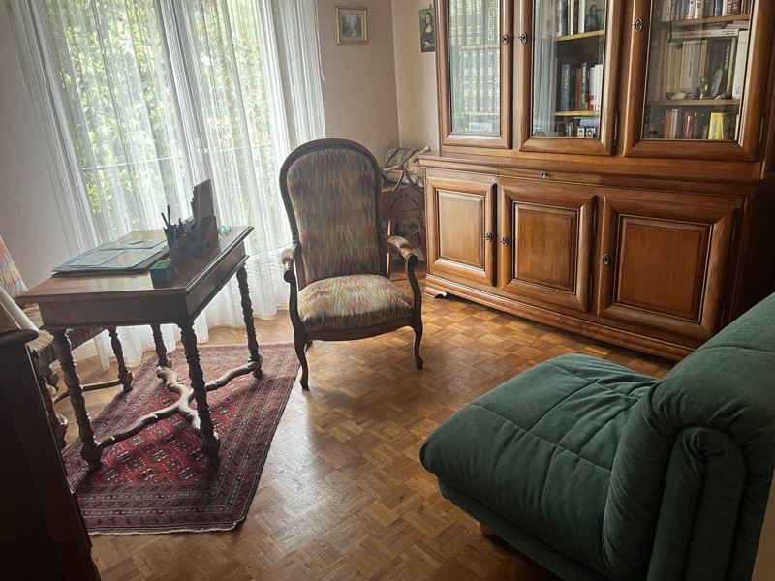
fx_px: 582
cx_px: 388
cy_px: 290
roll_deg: +3.9
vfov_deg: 53.1
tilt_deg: -21.4
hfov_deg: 67.3
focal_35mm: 26
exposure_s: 1/60
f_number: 1.6
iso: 125
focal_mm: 5.1
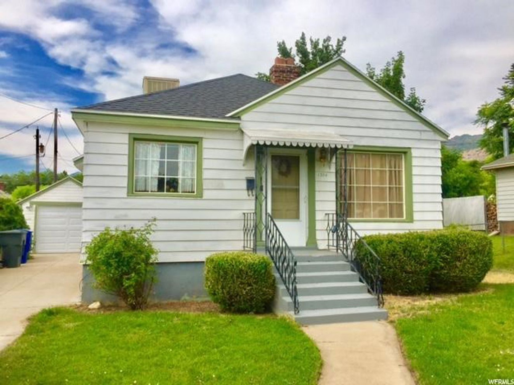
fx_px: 431
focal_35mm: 29
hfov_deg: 61.7
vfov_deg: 48.2
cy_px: 192
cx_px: 257
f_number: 2.2
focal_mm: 4.15
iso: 32
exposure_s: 1/2326
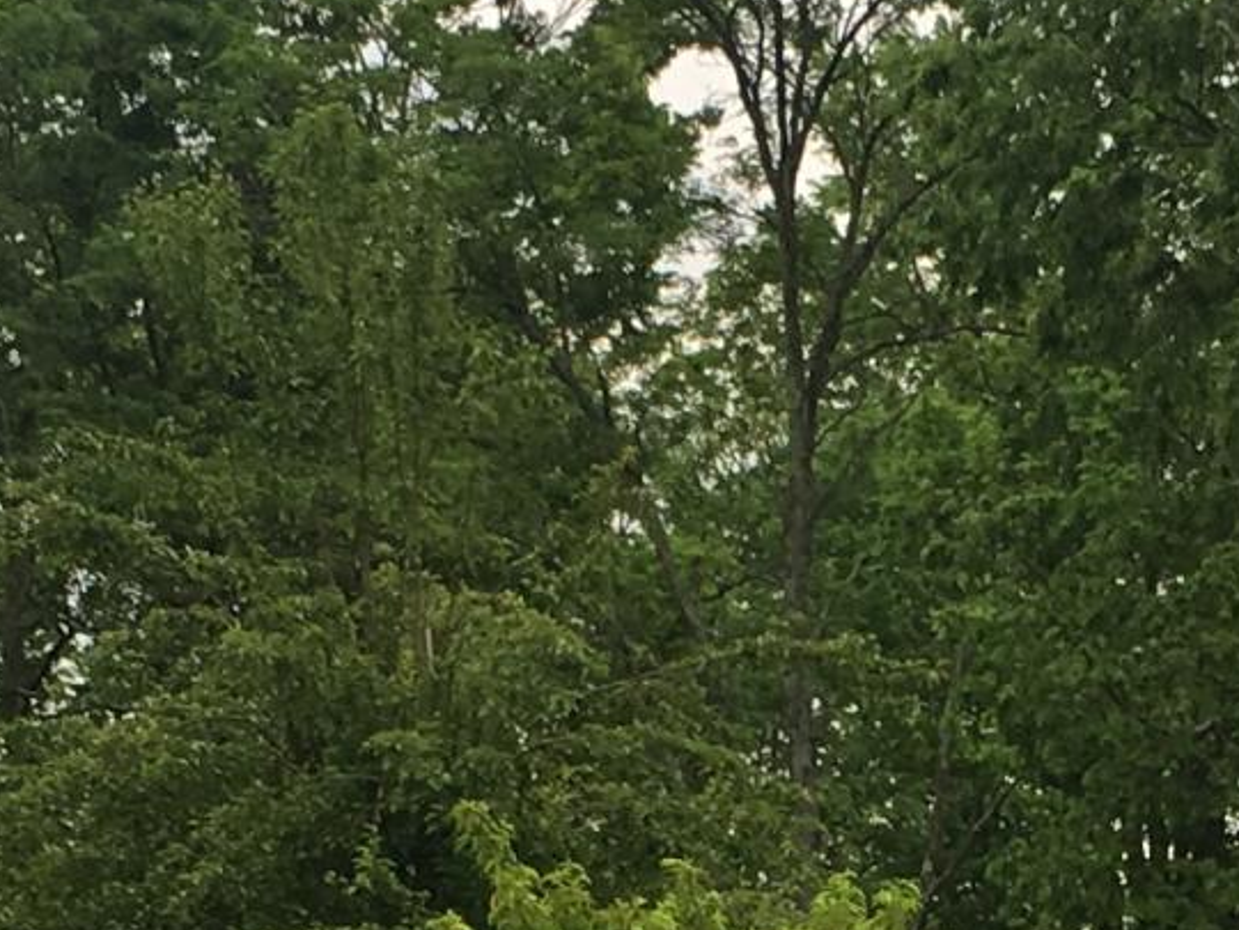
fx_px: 5763
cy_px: 1559
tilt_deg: -2.4
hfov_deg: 12.2
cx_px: 1076
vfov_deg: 8.9
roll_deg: +1.9
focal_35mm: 161
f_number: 2.2
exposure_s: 1/210
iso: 25
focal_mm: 4.15
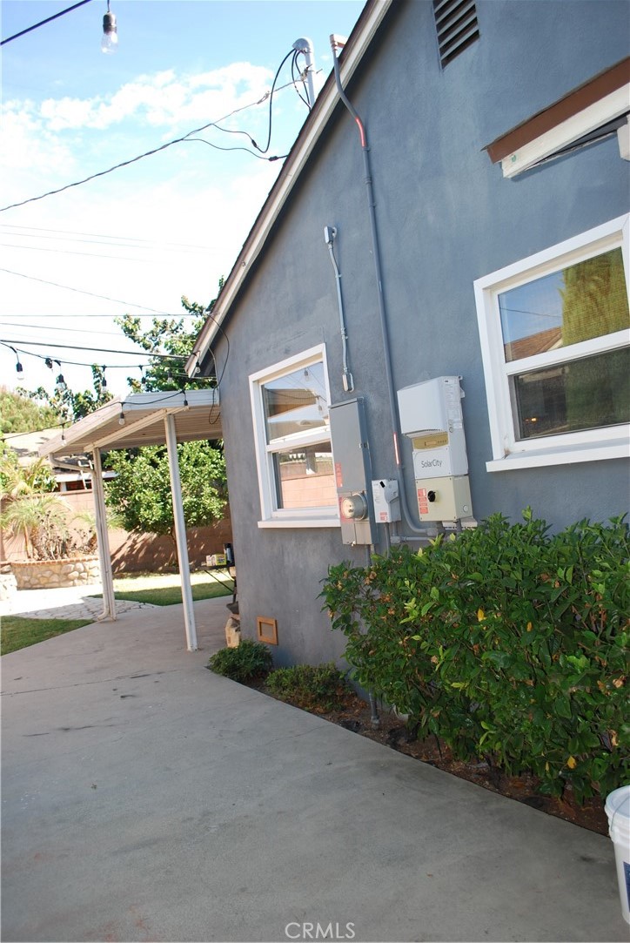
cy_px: 472
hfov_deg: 48.0
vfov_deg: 67.3
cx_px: 315
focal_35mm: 27
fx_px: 707
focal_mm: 18
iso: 100
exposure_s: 1/160
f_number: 3.5
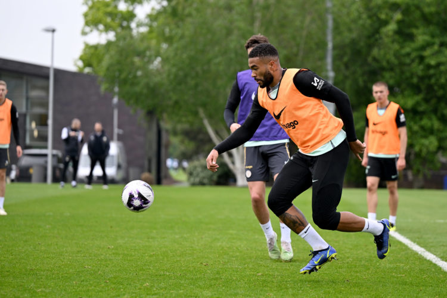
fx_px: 1366
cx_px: 224
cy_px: 149
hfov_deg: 18.6
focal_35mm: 110
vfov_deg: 12.5
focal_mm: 110
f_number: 2.8
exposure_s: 1/6400
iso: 800
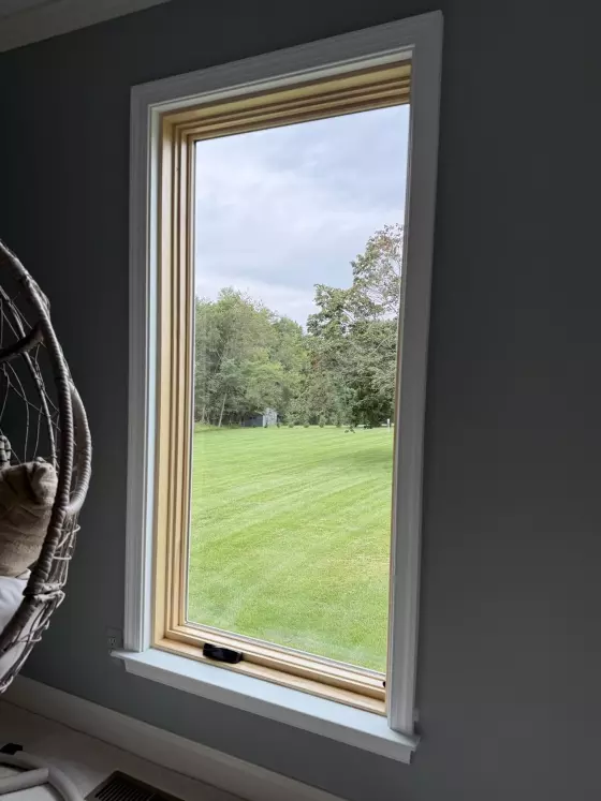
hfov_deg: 56.8
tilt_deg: -3.7
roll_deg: -2.4
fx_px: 556
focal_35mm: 24
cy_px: 400
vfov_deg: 71.6
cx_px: 300
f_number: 1.78
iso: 64
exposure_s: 1/148
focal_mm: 6.76
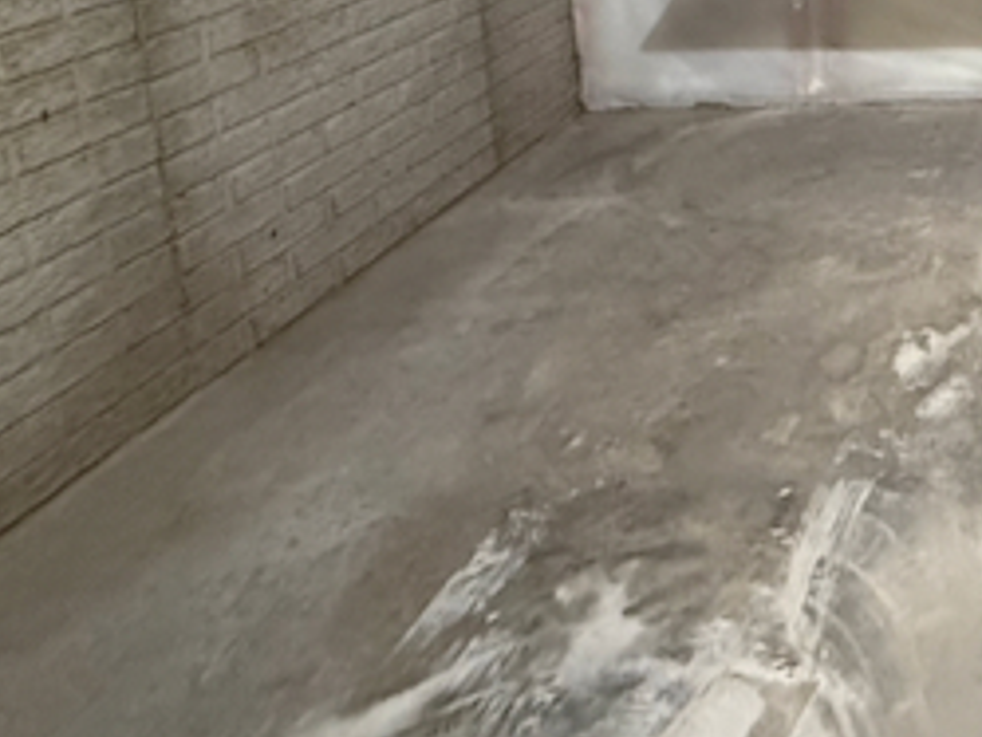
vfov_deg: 32.8
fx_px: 1022
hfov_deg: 36.6
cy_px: -142
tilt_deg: -7.8
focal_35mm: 36
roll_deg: -0.2
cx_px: 1230
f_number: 2.2
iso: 800
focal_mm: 2.22
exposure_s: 1/60
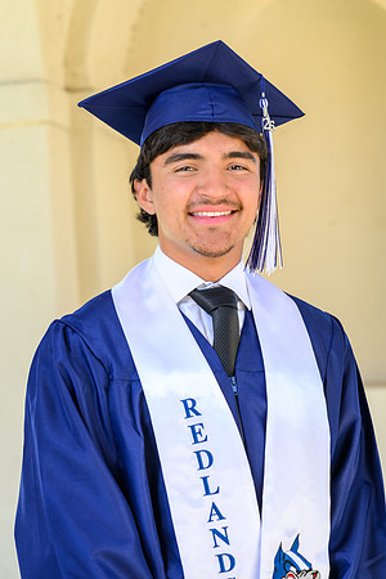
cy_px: 290
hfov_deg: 16.1
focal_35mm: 85
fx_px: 1367
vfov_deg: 23.9
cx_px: 193
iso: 100
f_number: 5.6
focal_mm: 85
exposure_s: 1/80
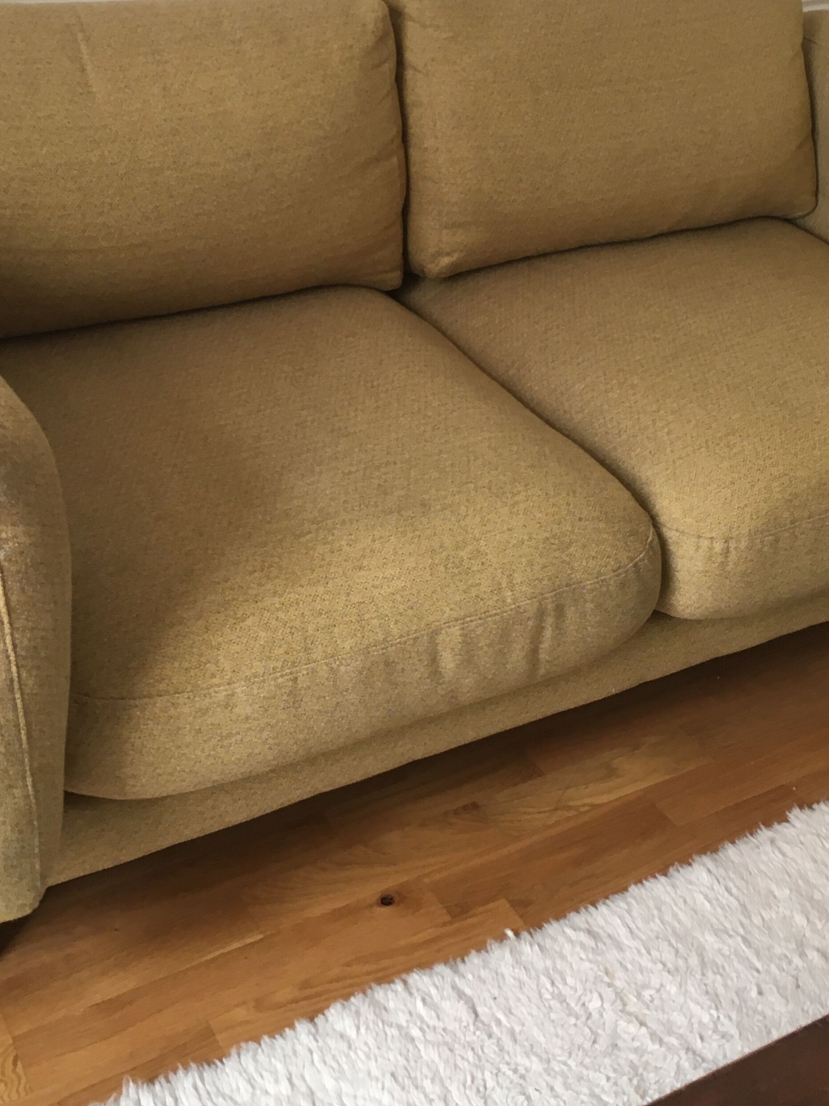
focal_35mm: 47
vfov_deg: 39.9
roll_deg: -1.2
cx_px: 399
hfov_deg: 30.9
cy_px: 353
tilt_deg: -25.3
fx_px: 1501
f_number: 2.2
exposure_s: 1/33
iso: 64
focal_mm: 4.15
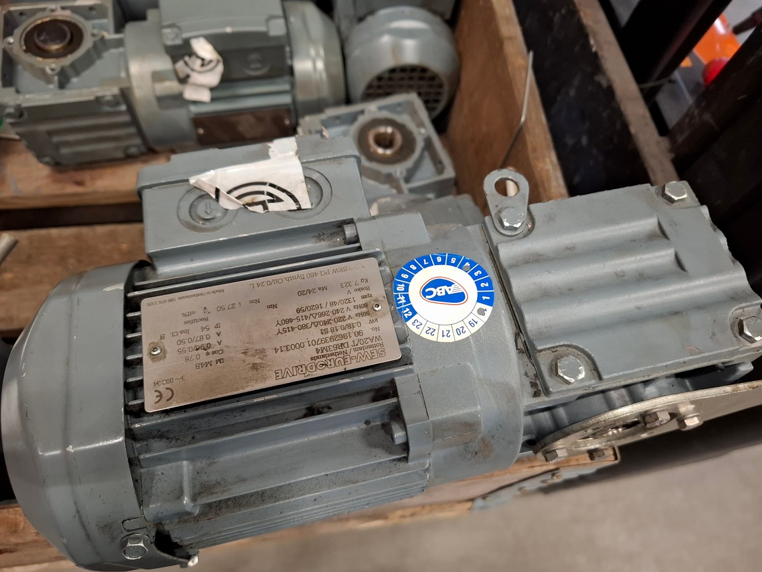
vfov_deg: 56.8
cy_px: 296
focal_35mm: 24
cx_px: 389
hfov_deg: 71.6
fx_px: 528
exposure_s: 1/33
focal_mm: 5.54
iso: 400
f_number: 1.8
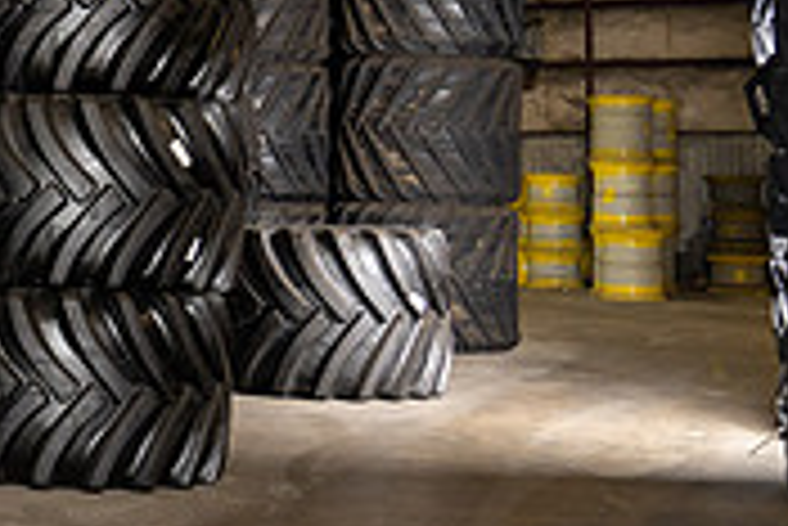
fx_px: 1884
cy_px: 56
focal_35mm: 86
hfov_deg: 19.4
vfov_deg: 15.7
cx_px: -509
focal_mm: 26
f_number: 4
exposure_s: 1/60
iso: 1000
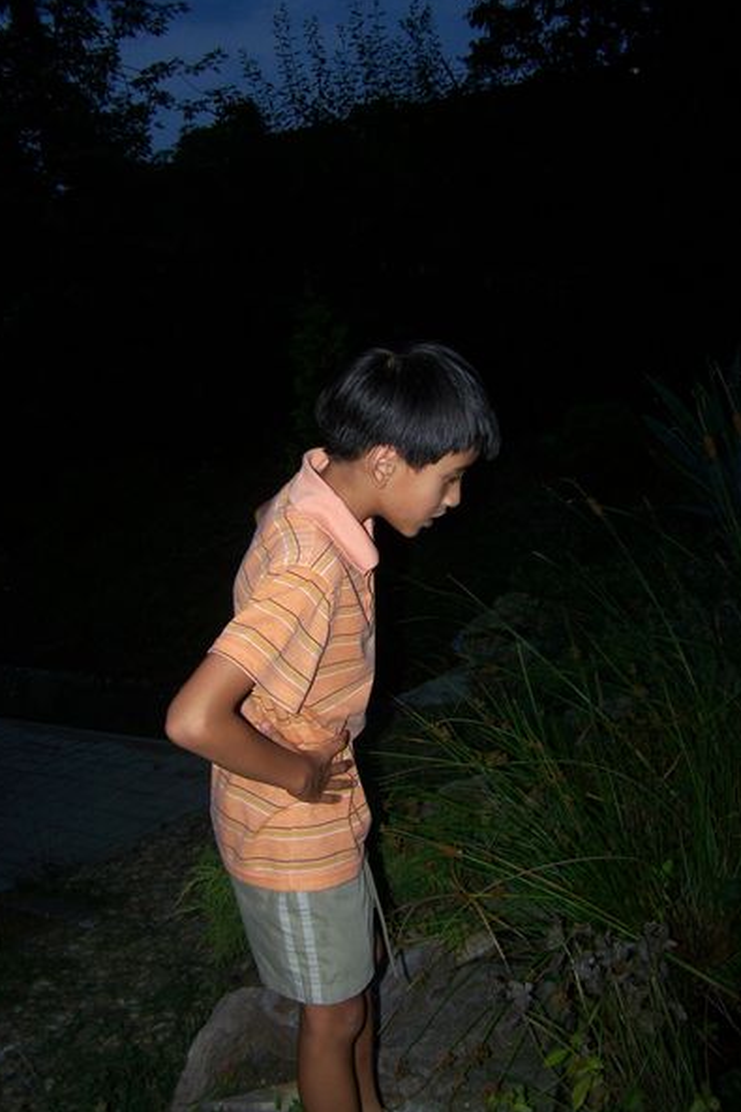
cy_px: 555
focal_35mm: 40
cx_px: 336
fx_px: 1236
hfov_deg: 33.4
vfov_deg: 48.5
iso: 80
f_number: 2.8
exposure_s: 1/60
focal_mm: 6.3
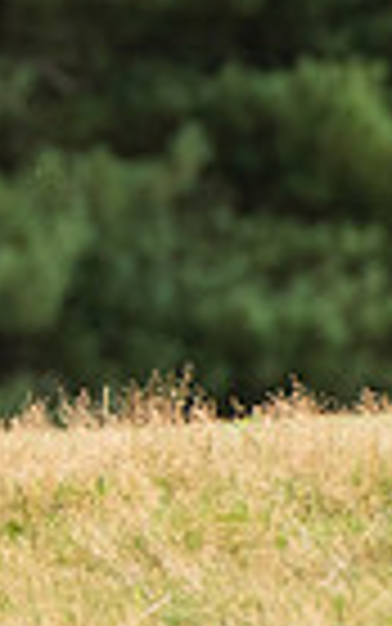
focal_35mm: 1279
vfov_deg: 1.6
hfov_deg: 1.0
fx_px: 21840
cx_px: -865
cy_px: -164
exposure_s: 1/1600
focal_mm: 200
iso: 1000
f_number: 5.6
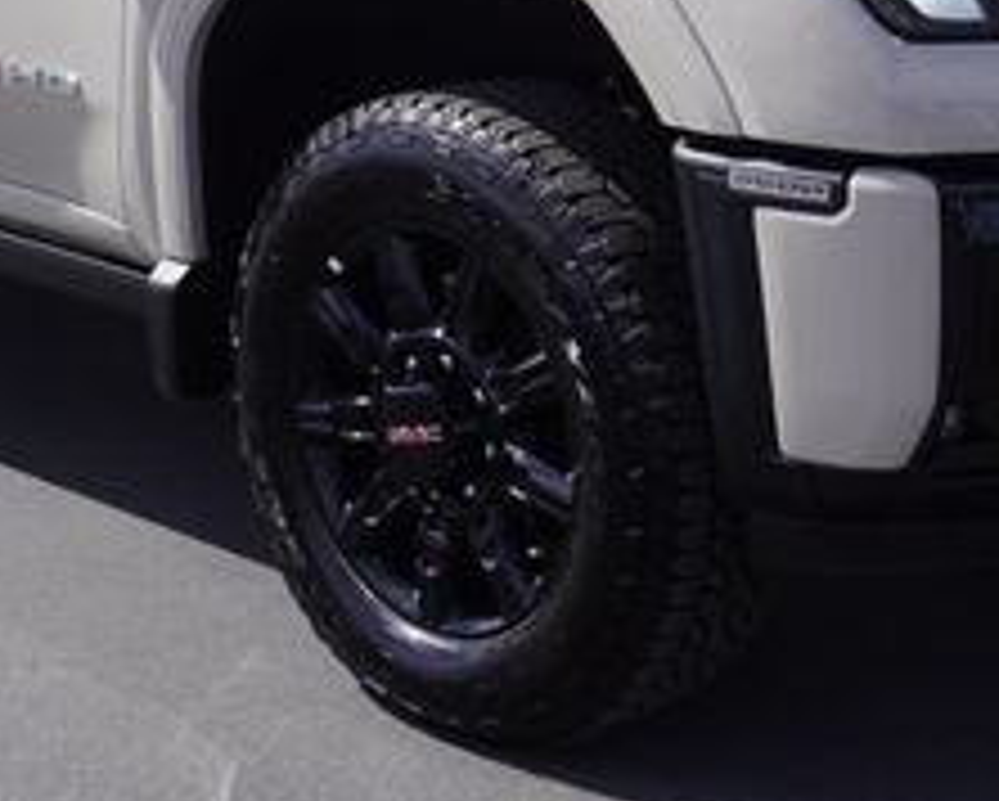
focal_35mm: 85
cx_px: 428
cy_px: 68
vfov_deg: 17.7
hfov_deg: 22.4
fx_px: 2526
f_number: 8
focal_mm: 21
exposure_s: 1/250
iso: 100
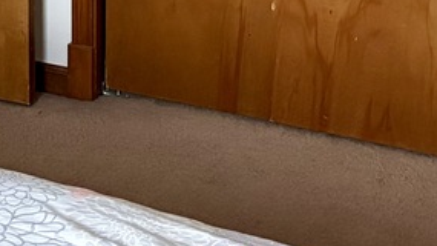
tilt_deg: -9.8
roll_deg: -0.4
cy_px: -258
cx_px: -17
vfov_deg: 8.1
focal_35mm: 143
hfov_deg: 14.7
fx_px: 1656
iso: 400
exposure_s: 1/60
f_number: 1.6
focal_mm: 5.96
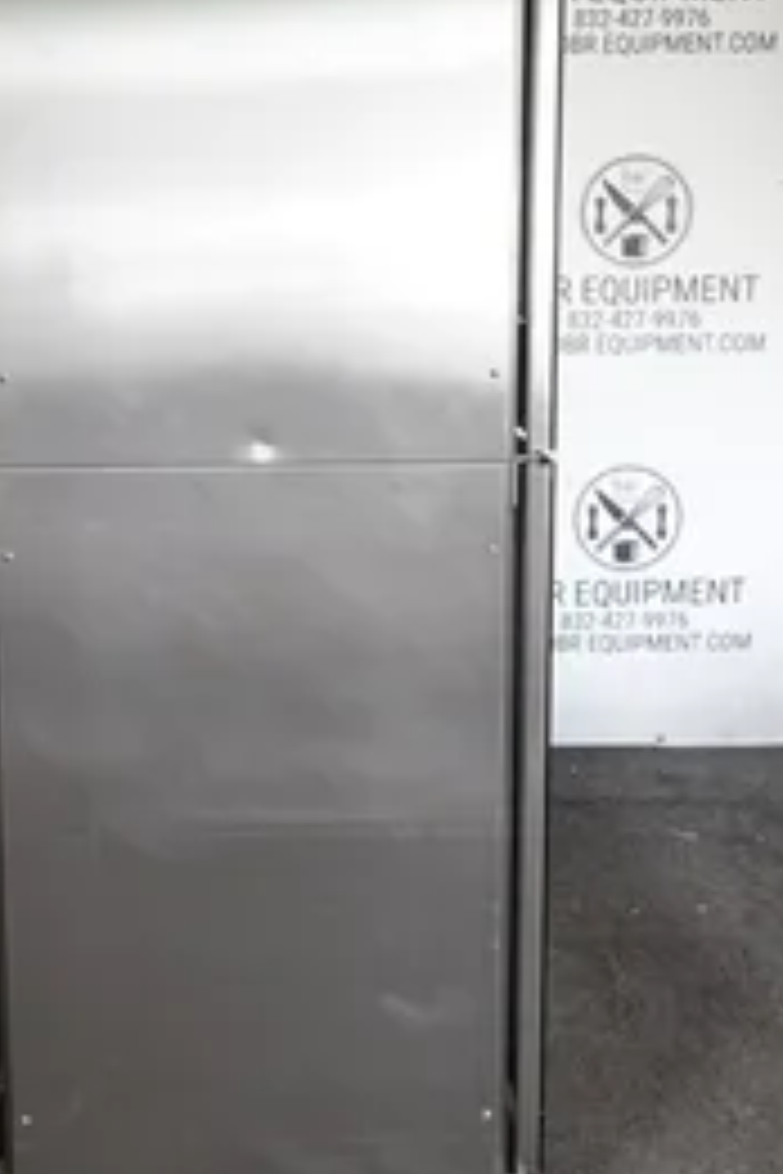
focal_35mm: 49
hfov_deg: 27.3
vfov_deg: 40.0
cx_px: 236
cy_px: 427
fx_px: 1598
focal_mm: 11.76
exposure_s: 1/40
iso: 640
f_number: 3.5
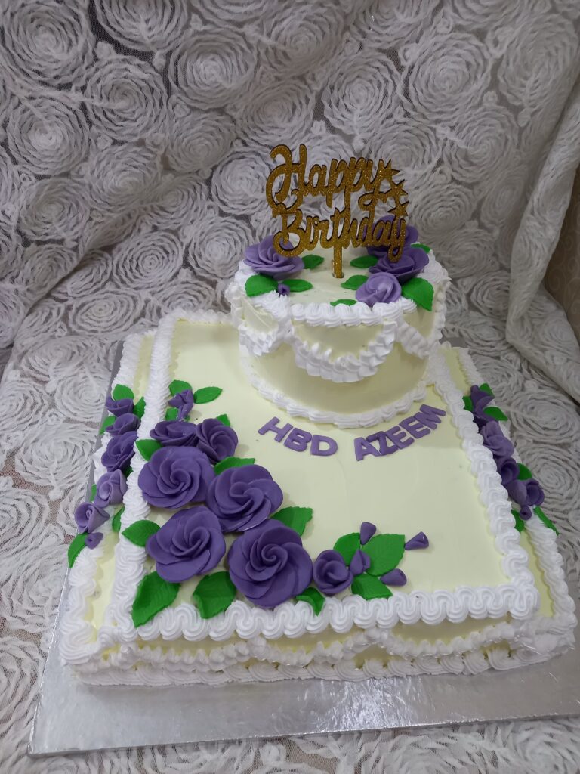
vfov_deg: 69.4
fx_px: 559
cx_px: 290
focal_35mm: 25
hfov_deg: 54.9
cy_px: 387
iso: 200
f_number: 2
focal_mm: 4.6
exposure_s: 1/25
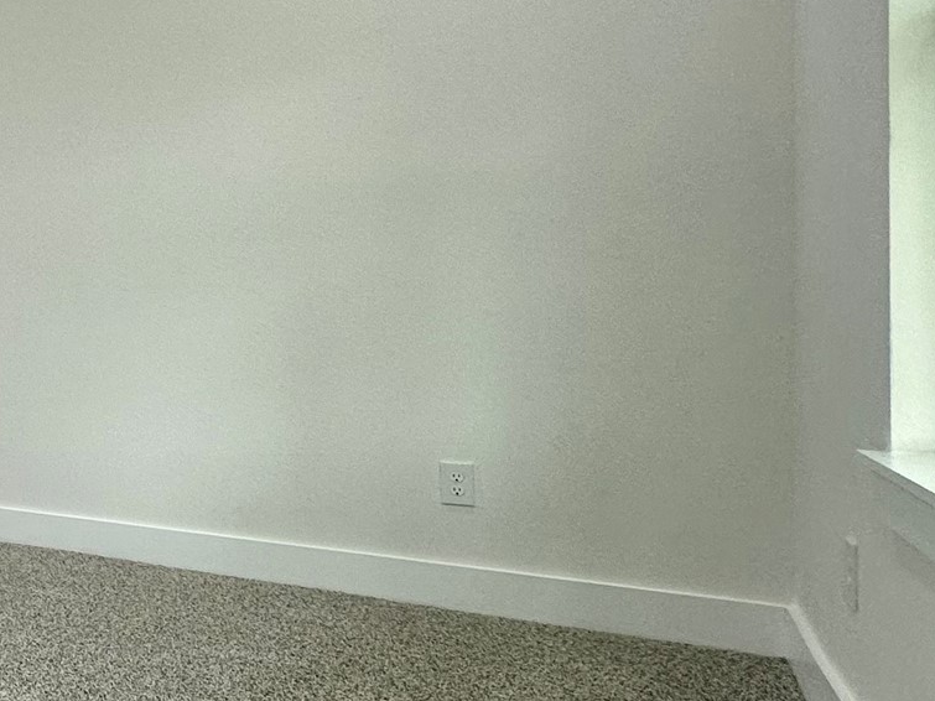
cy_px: 308
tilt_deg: +0.7
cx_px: -239
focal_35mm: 38
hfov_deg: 35.7
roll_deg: +0.4
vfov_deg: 37.7
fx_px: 1026
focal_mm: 2.22
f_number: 2.2
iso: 125
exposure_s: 1/120
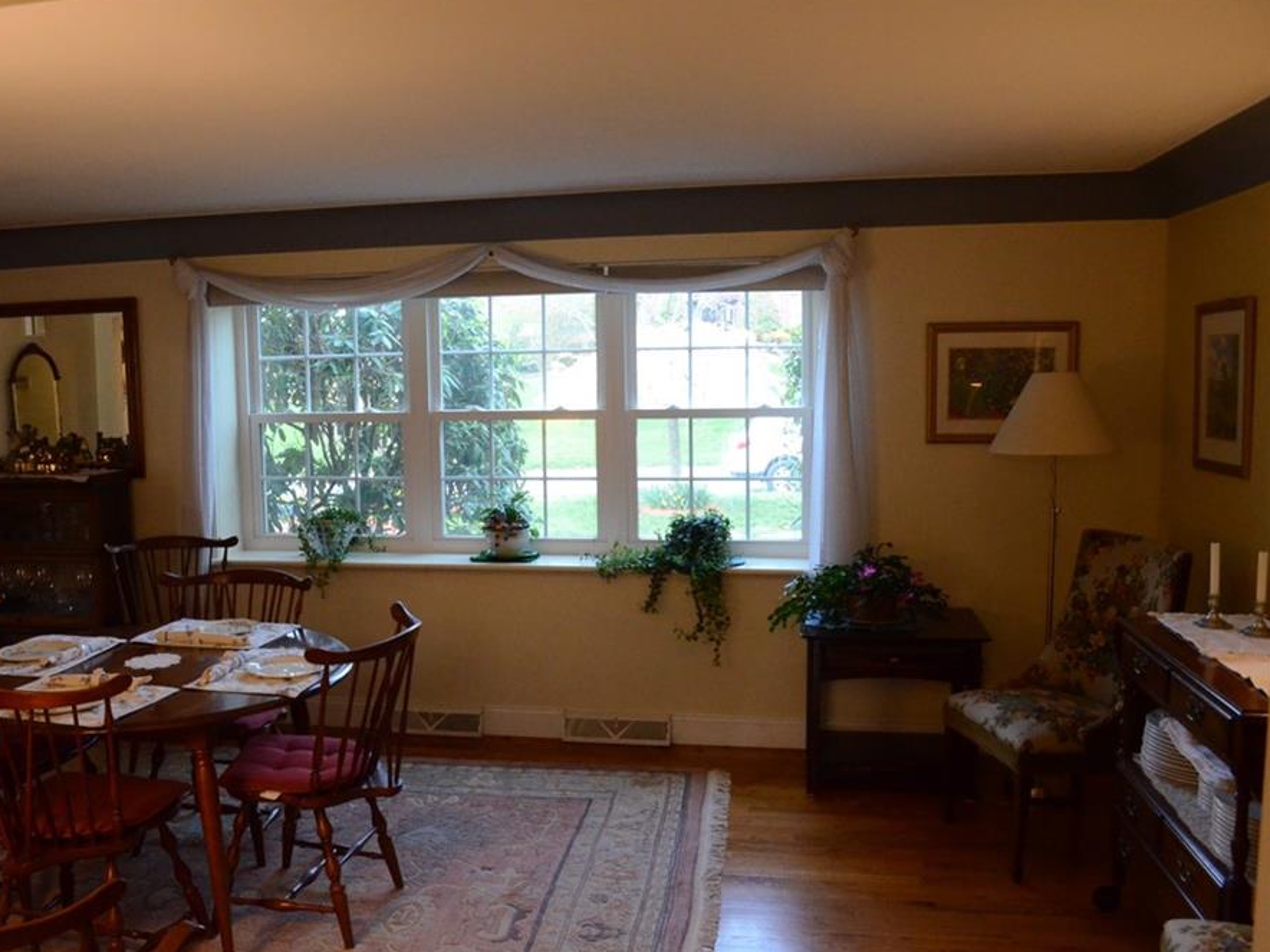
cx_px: 537
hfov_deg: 59.7
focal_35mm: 30
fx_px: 1101
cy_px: 476
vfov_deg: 46.8
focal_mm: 18
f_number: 6.3
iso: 3200
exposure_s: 1/250
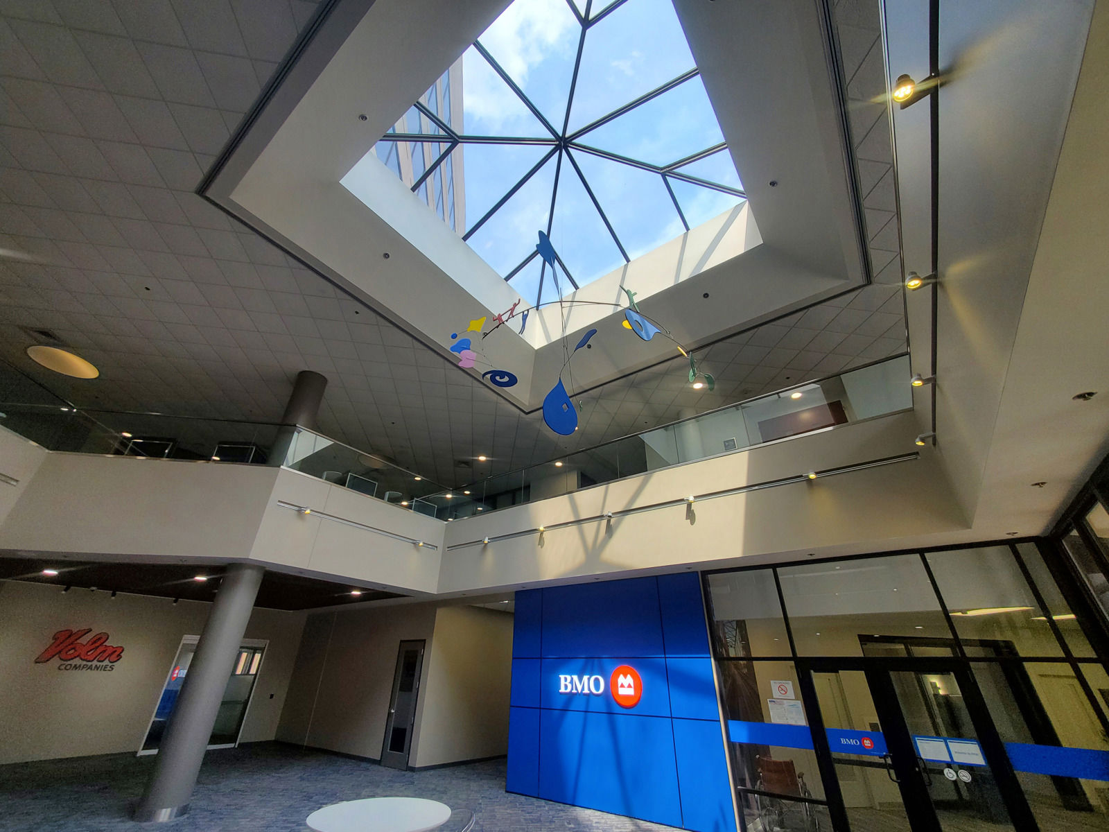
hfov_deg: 106.2
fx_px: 416
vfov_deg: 89.9
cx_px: 554
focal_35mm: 13
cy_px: 416
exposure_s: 1/199
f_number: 2.2
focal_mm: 1.8
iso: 50
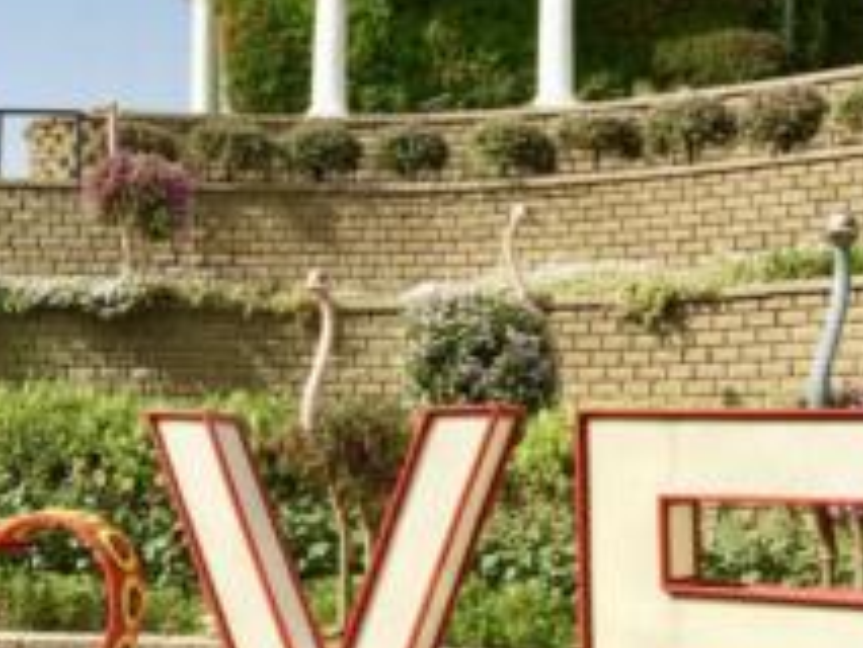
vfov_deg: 21.6
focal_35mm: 68
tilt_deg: +7.7
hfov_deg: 28.2
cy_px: 229
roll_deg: -1.1
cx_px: 243
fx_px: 1696
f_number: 2.2
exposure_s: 1/1508
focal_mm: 4.15
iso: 25
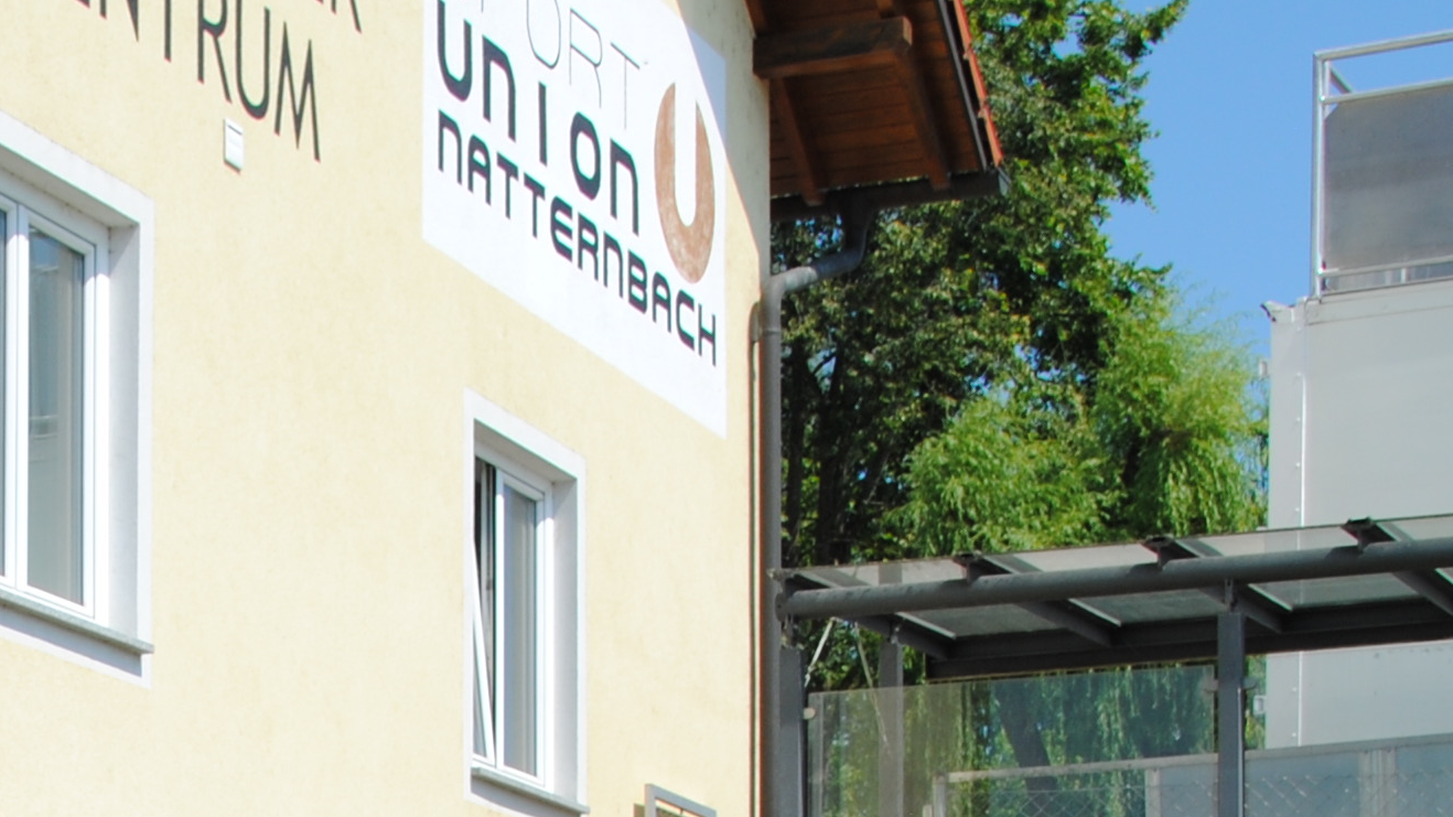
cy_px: 1370
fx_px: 4451
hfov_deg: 18.1
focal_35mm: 116
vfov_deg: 10.0
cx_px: 33
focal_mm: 25
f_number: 8
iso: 100
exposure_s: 1/250
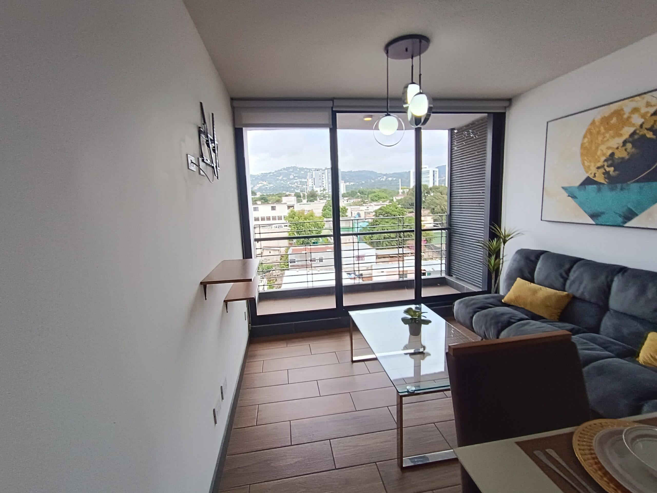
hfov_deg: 94.5
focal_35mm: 16
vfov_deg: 78.1
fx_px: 304
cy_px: 246
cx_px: 328
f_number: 2.2
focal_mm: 1.66
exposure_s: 1/100
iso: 83
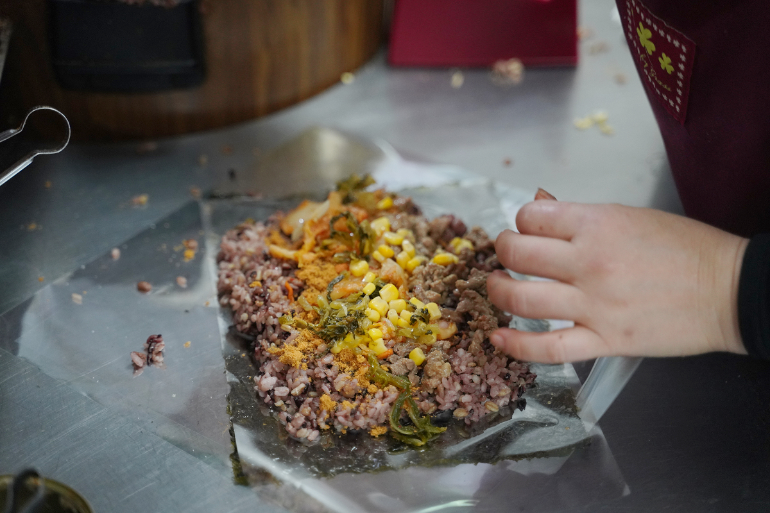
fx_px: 1604
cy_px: 256
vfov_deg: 18.2
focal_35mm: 75
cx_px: 385
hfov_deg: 27.0
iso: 3200
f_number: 2.8
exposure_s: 1/160
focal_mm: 75
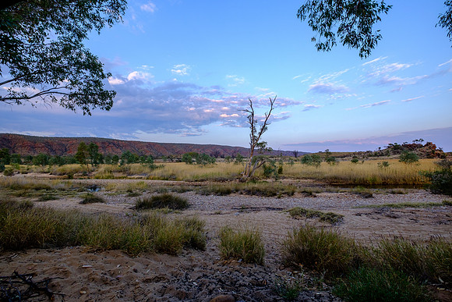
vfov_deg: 77.4
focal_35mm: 15
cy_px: 151
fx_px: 188
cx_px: 226
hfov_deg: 100.4
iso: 400
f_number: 8
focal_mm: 10
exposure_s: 1/75
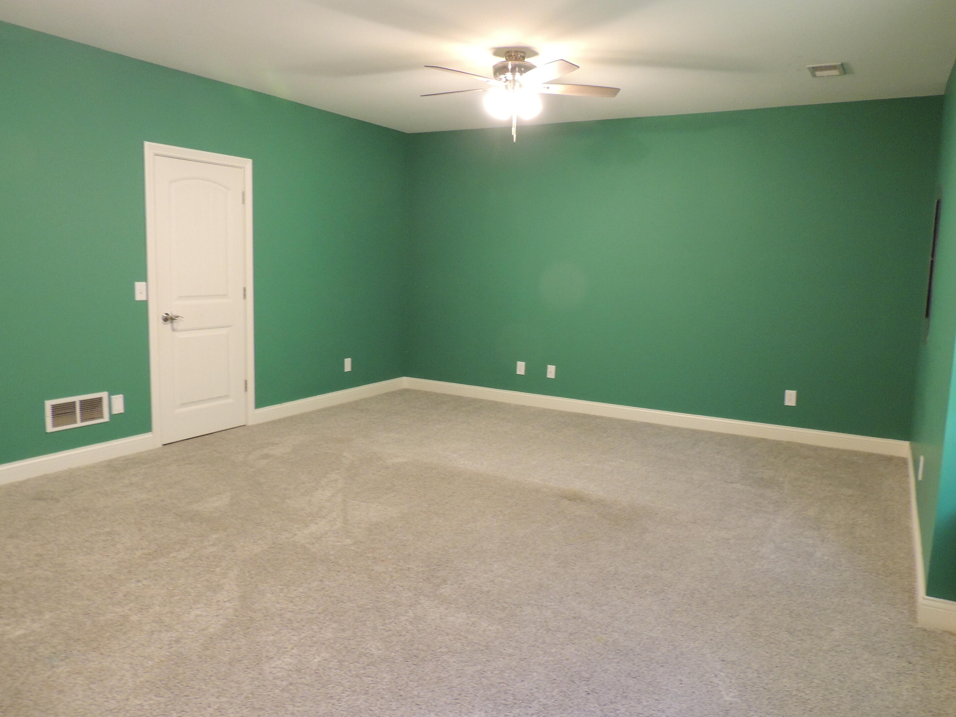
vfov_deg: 54.9
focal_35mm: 25
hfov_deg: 69.4
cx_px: 489
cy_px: 345
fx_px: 690
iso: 400
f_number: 3
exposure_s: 1/13
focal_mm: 4.3
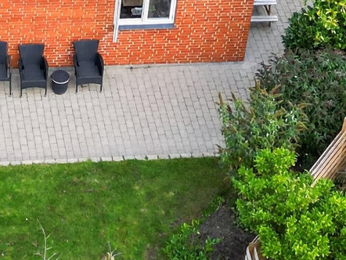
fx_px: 1390
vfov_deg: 10.4
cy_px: -116
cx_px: -23
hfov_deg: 13.9
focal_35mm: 139
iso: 130
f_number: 1.7
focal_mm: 6.7
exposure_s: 1/725
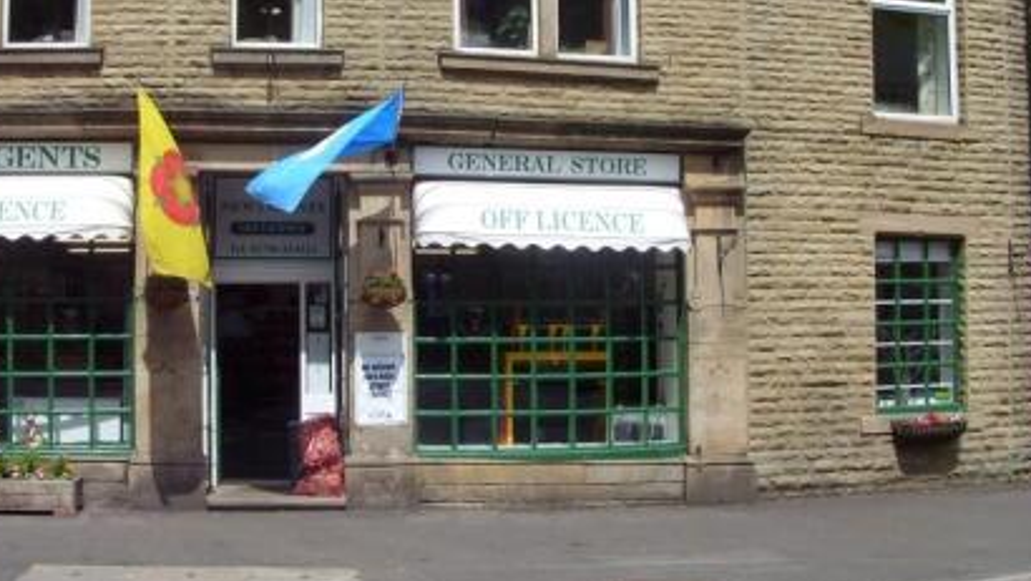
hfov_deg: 42.7
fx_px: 1313
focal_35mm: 48
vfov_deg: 24.8
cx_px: 414
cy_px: 182
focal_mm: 6.3
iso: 50
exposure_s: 1/323
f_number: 6.3
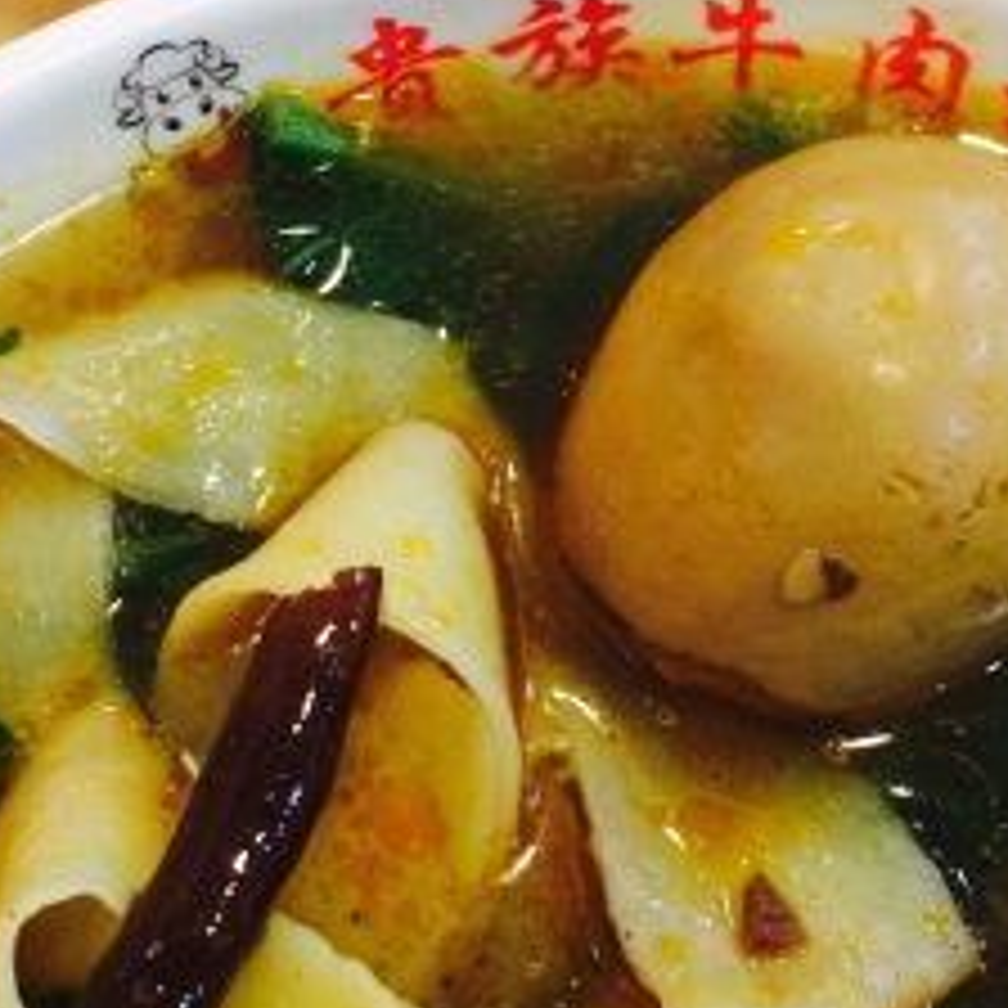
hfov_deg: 21.5
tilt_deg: -65.5
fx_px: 2636
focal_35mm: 80
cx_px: 691
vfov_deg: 21.5
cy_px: 243
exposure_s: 1/33
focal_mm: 4.15
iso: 200
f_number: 2.2
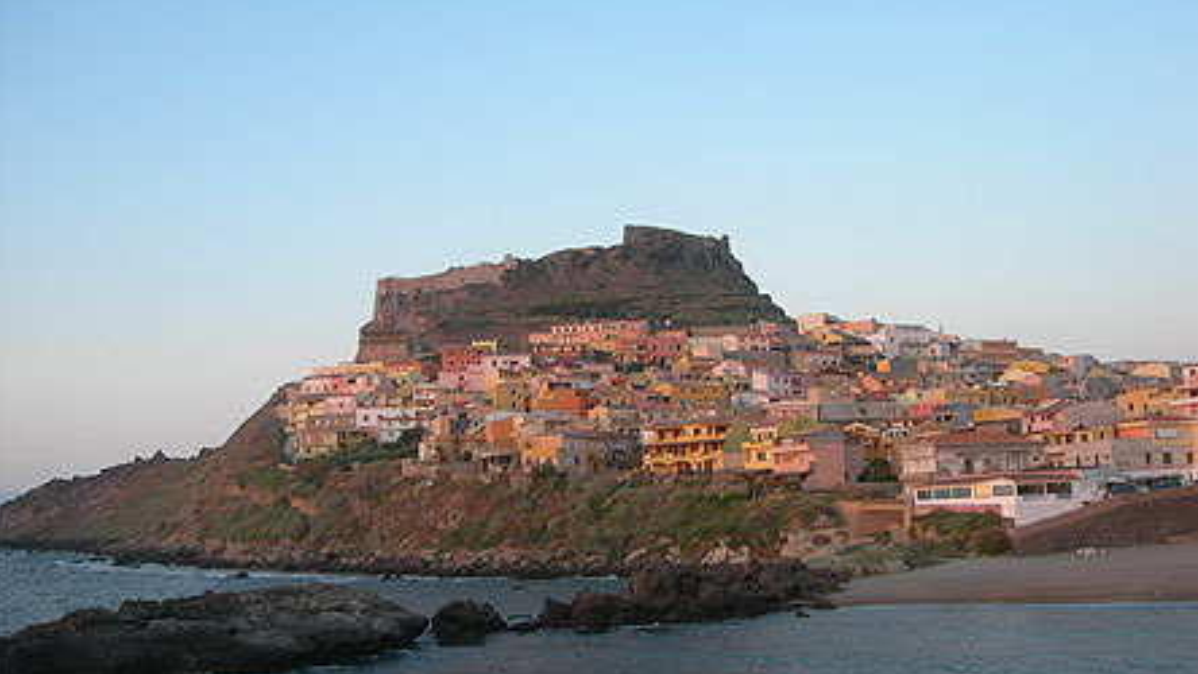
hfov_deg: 48.3
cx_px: 596
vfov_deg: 28.4
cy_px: 315
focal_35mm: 42
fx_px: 1335
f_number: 2.8
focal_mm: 7.8
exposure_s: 1/58.3
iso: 50
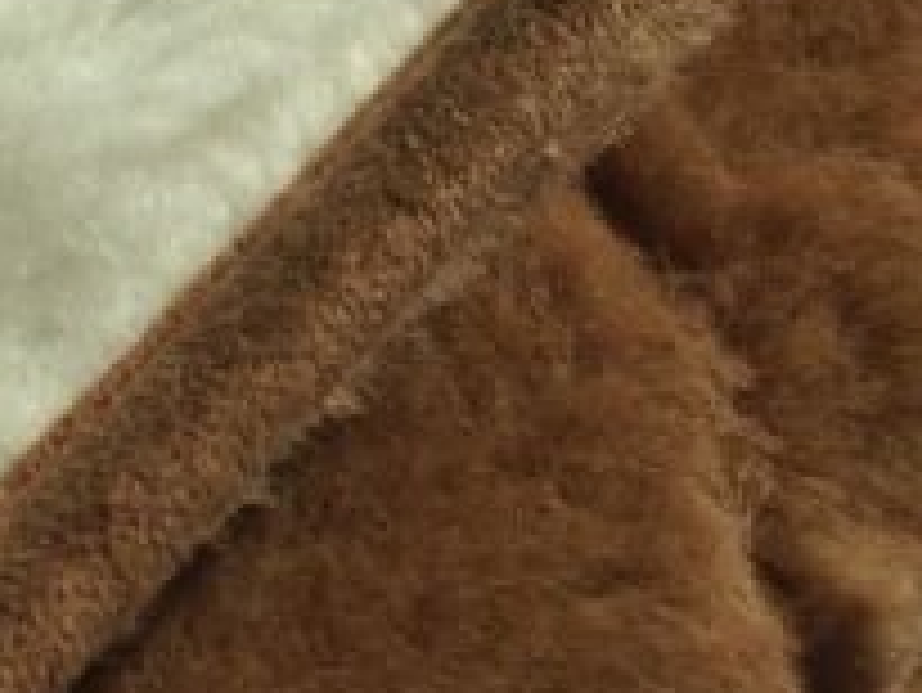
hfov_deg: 16.3
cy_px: 50
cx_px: -286
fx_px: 3038
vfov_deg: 12.9
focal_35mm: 114
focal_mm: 4.13
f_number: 2.4
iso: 50
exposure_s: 1/3012
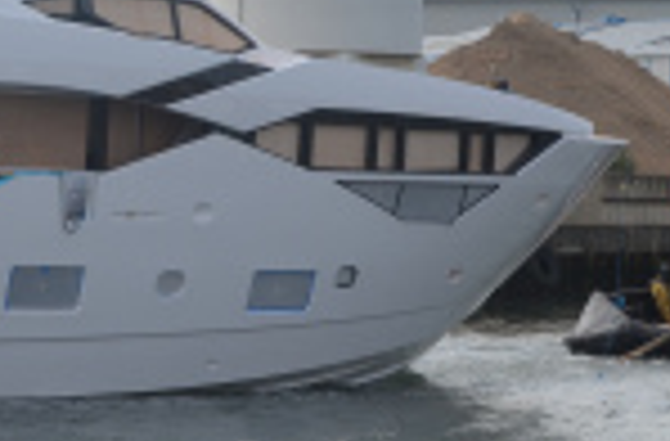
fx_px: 4829
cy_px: 128
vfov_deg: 5.2
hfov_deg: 7.9
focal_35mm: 261
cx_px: -9
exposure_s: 1/320
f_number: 9
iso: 100
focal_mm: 55
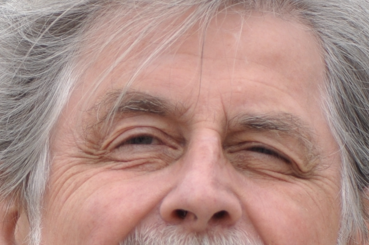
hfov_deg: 3.1
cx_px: 218
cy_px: 315
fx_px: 6879
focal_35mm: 672
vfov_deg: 2.0
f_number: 4
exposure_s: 1/1000
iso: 200
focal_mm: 105
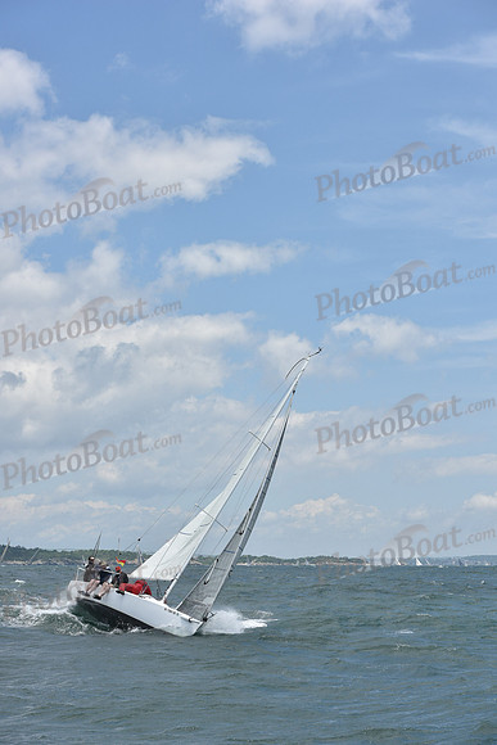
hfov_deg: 19.5
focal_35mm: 70
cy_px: 372
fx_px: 1449
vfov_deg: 28.8
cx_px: 248
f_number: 8
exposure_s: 1/1250
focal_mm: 70
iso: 250
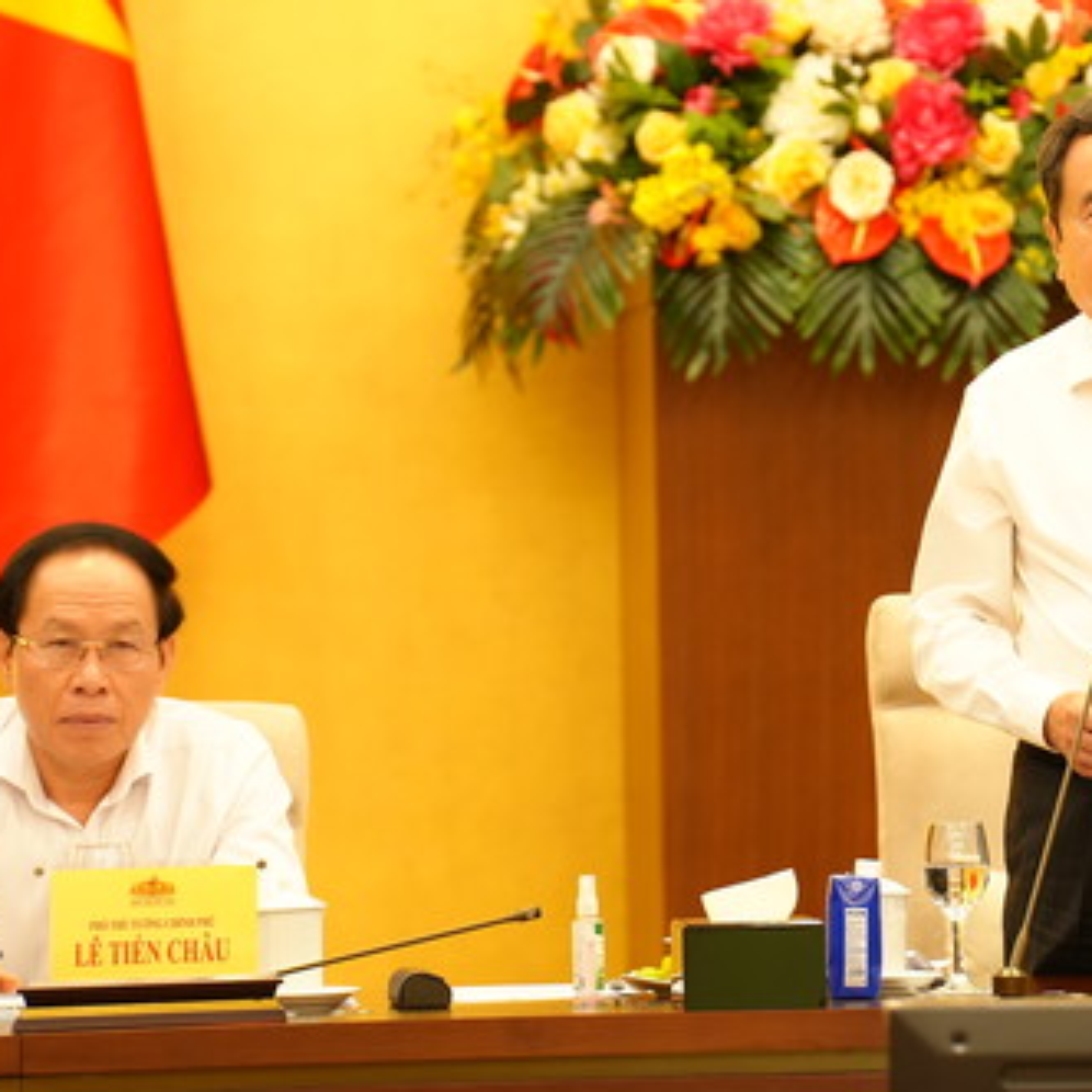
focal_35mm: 346
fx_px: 12349
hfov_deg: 5.1
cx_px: 793
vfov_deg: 5.1
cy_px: 285
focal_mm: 169
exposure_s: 1/100
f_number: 3.5
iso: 1600
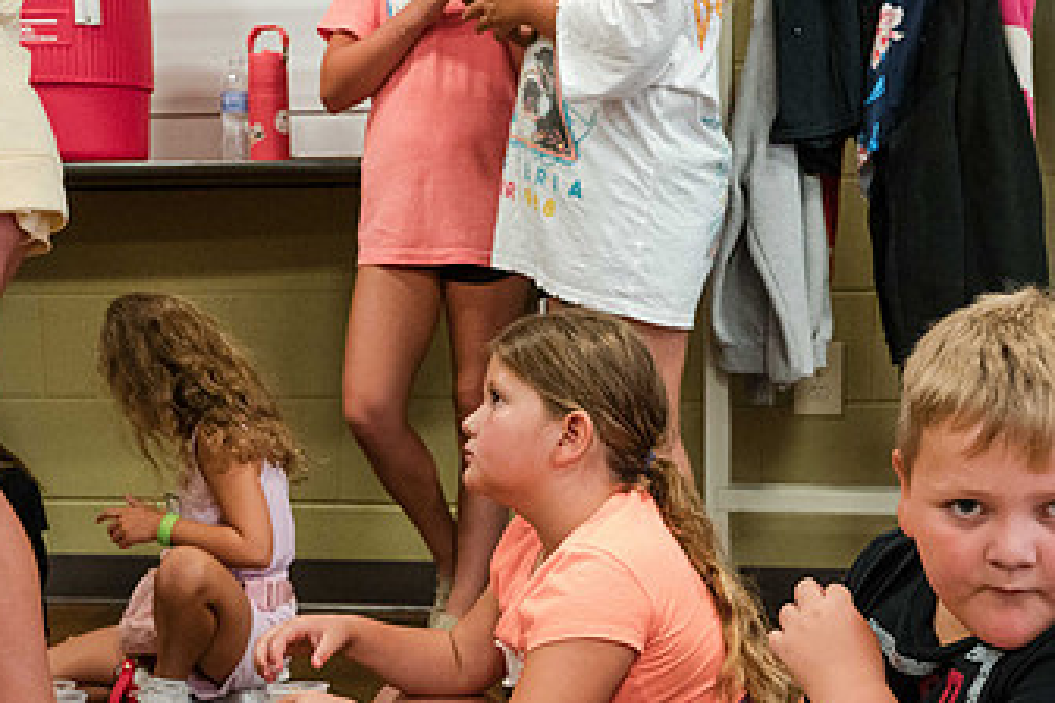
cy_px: 600
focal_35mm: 62
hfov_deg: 32.4
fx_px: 1817
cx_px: 529
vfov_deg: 21.5
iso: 6400
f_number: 5.6
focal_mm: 35
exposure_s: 1/125
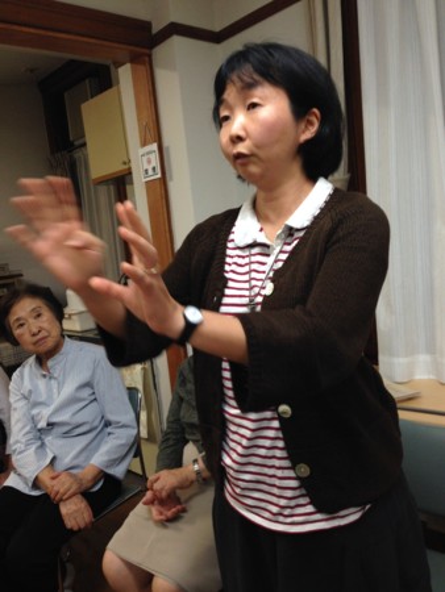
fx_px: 565
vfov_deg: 55.3
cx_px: 222
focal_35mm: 33
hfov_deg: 43.0
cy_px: 296
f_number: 2.4
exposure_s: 1/20
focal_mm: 4.12
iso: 80
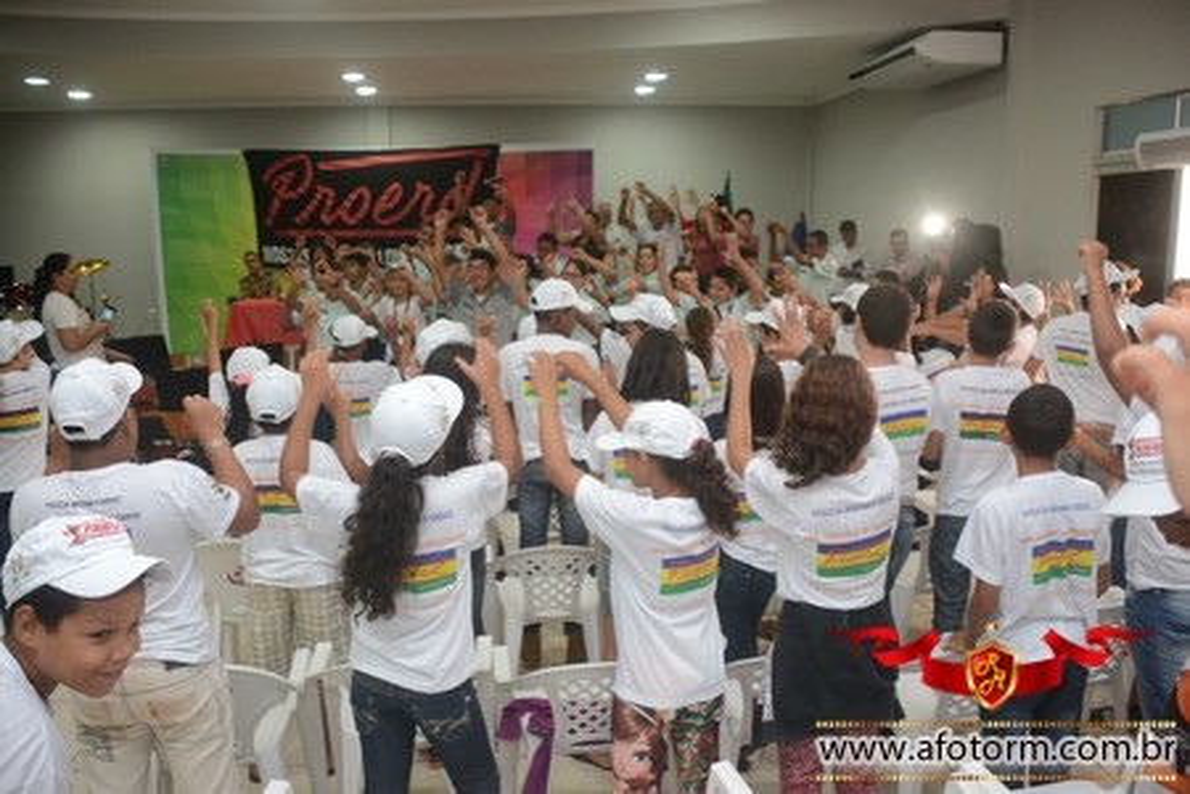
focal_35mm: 30
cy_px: 397
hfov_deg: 61.9
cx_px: 595
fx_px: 992
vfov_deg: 43.6
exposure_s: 1/125
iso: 1600
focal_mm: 20
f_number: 3.5
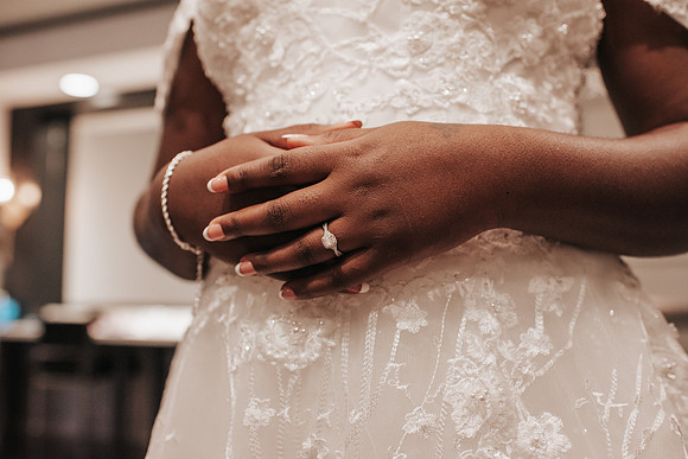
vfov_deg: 37.9
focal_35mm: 35
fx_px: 669
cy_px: 230
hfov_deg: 54.4
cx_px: 344
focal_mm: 35
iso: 1000
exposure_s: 1/640
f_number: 3.2
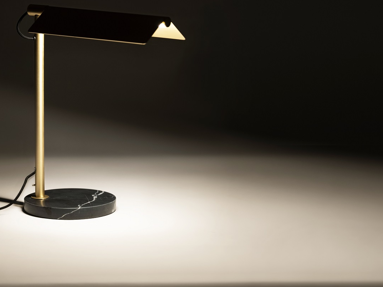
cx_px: 116
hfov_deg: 12.2
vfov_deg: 9.2
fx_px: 1793
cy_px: 120
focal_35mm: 162
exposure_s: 1/125
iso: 320
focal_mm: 110
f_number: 10
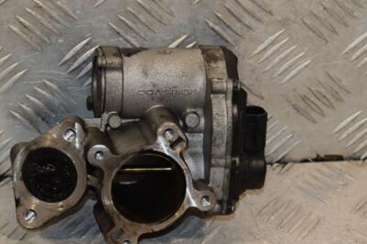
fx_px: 1519
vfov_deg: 9.2
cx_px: 172
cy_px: 137
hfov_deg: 13.8
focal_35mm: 149
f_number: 6.3
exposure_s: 1/200
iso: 800
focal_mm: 66
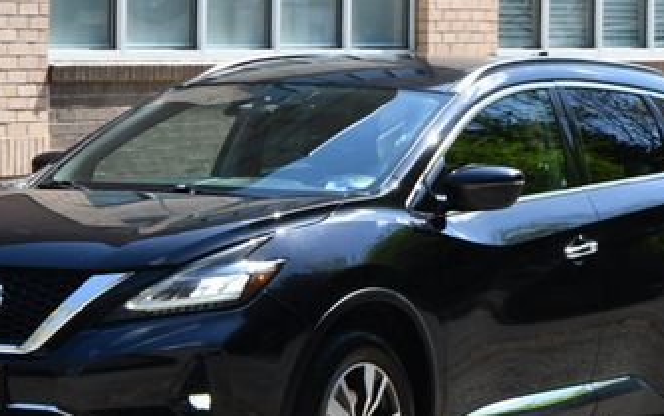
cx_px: 312
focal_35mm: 205
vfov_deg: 6.4
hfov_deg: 10.2
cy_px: 183
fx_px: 3711
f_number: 7.1
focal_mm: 70
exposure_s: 1/250
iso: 200
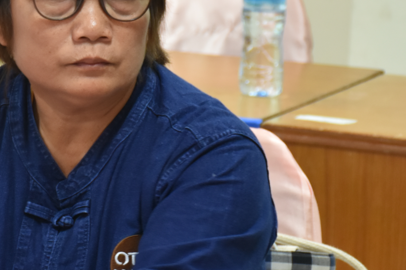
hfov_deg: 7.4
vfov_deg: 4.9
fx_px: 3135
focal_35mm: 278
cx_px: 64
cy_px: 50
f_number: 5
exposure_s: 1/30
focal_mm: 70
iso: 800
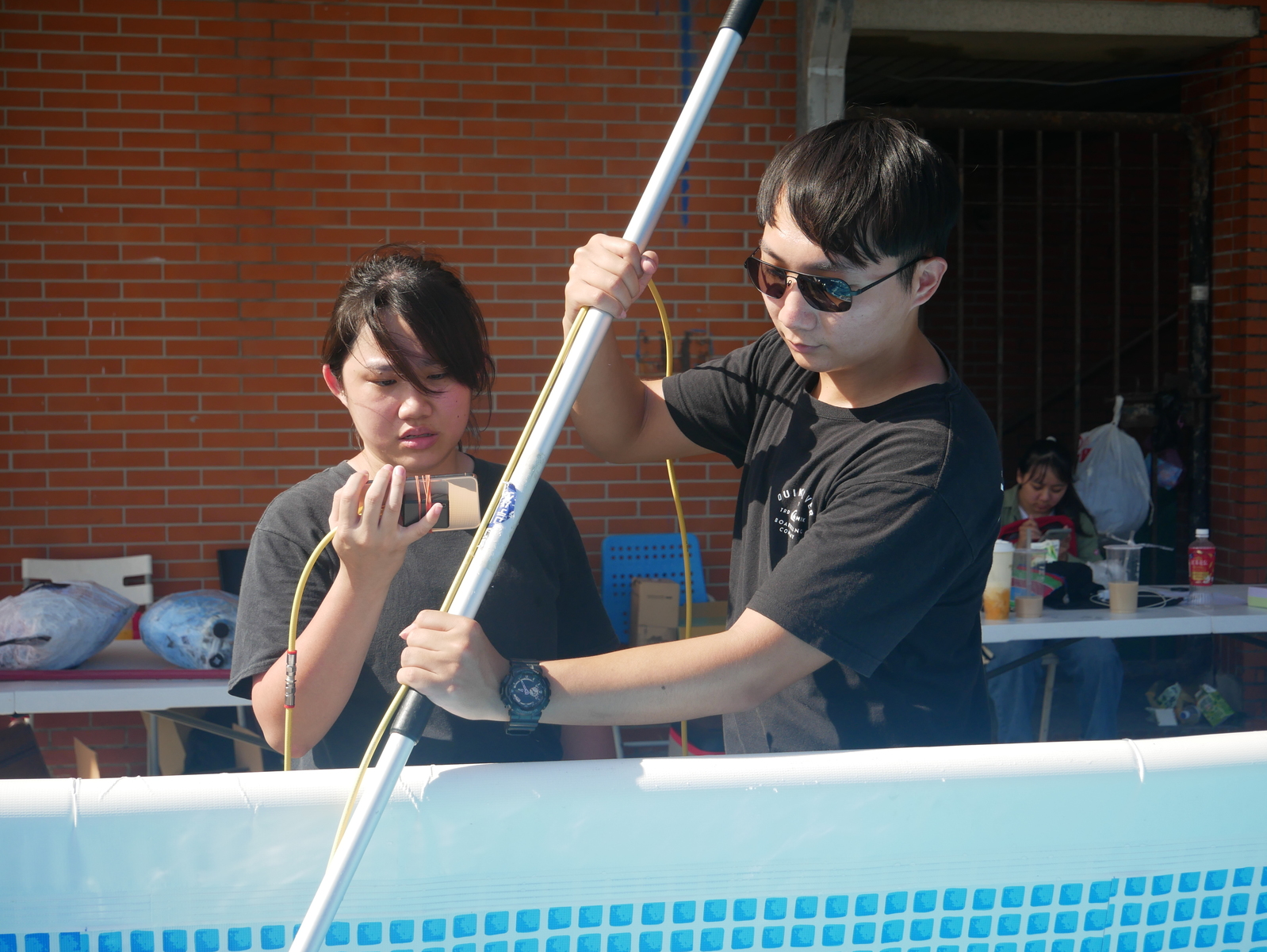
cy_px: 476
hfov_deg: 34.3
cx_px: 634
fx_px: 2051
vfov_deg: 26.1
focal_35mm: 56
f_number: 4.7
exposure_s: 1/250
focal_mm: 28
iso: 200
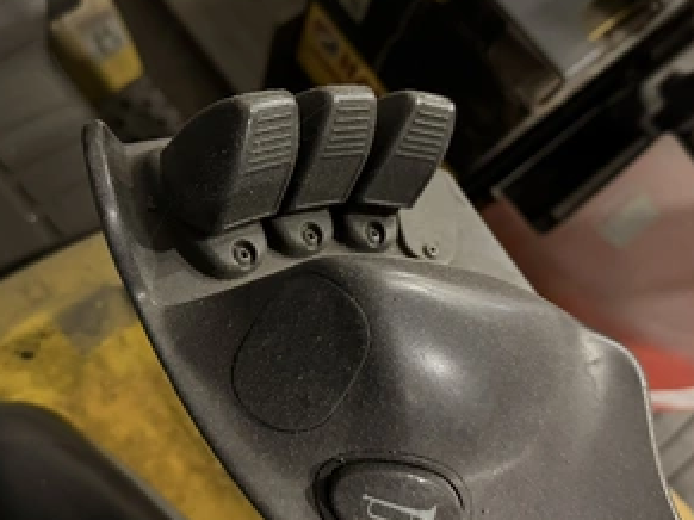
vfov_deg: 42.9
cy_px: 246
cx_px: 329
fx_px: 661
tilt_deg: -72.6
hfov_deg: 55.3
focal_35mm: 33
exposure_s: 1/30
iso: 1600
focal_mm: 6.76
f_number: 1.78
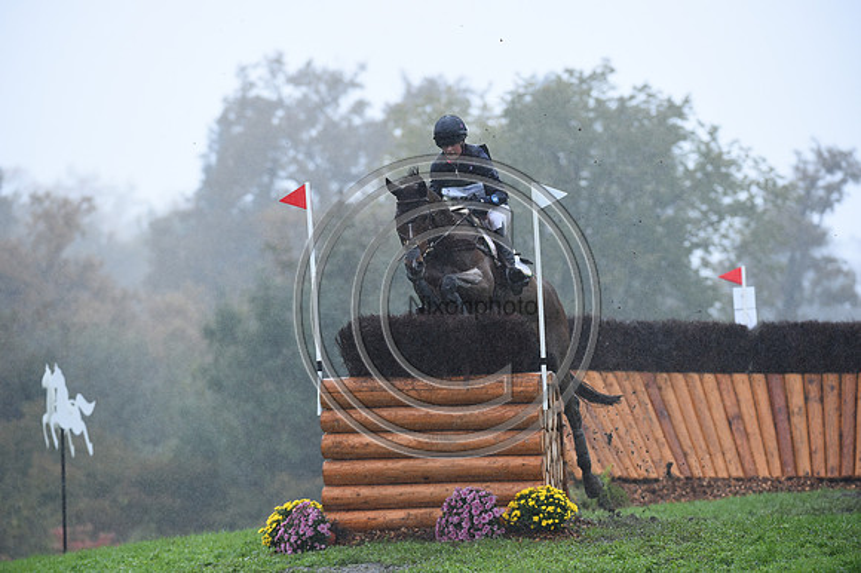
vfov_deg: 5.1
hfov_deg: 7.6
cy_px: 286
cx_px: 430
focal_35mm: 270
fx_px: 6454
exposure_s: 1/1000
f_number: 5.6
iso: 1100
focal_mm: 270
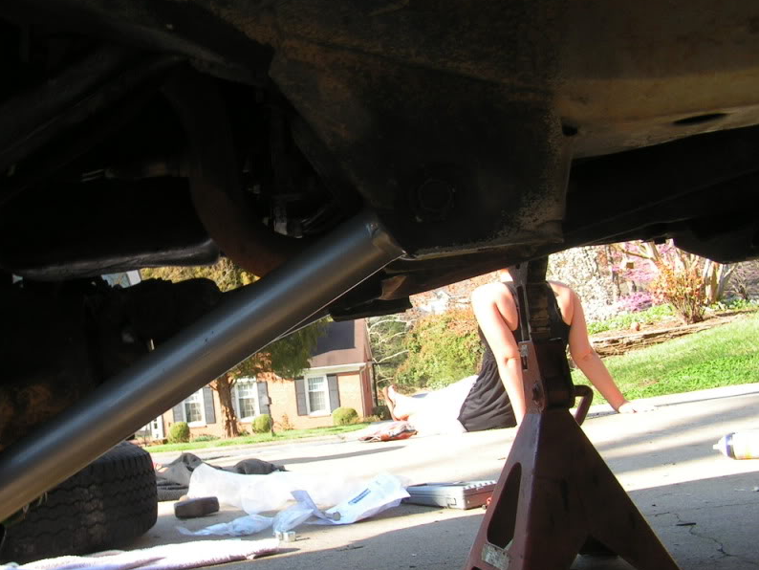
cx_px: 271
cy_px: 292
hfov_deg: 38.6
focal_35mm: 49
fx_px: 1075
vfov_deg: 29.7
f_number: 5.6
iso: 50
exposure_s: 1/40
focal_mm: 6.3
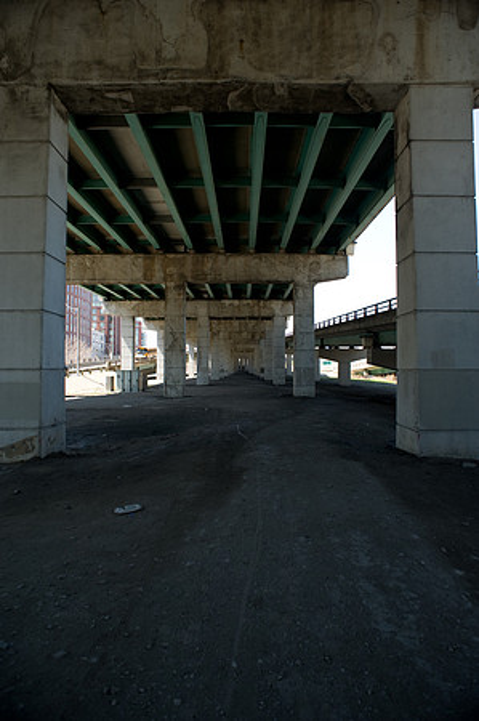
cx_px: 240
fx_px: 400
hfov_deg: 61.8
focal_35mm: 20
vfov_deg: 84.0
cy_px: 360
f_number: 5.6
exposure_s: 1/250
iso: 200
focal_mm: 20
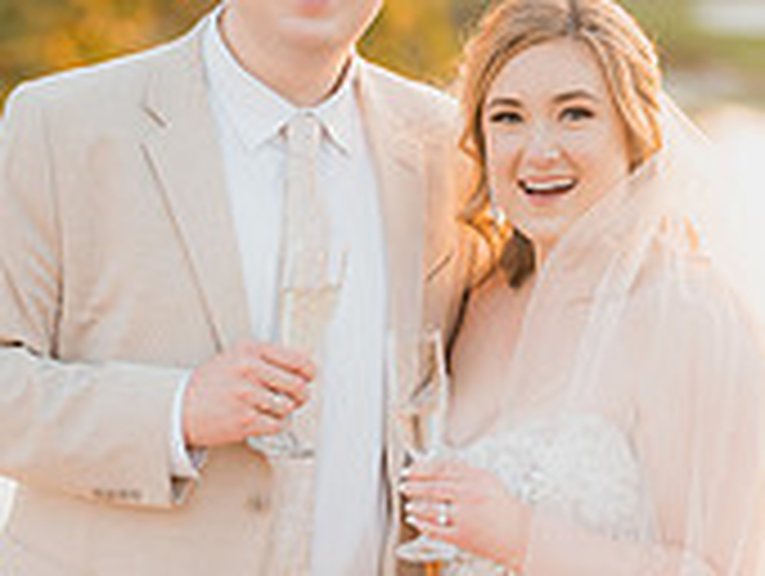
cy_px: 367
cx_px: 432
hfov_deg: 12.0
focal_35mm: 164
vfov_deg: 9.1
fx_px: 3629
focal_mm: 50
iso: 125
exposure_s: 1/500
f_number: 1.2
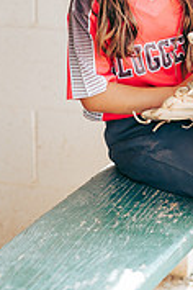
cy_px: -25
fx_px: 1737
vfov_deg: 9.4
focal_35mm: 216
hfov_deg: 6.4
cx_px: 129
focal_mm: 85
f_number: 2.8
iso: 160
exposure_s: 1/320
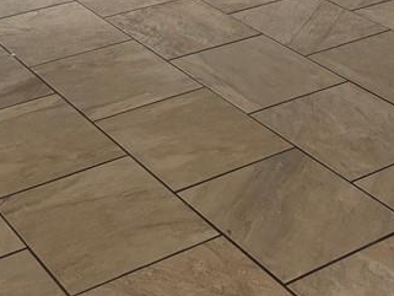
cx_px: 124
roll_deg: -0.6
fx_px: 945
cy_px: -113
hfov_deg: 23.4
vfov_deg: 16.6
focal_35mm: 83
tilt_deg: -16.1
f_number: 1.6
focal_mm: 5.96
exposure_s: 1/121
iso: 125
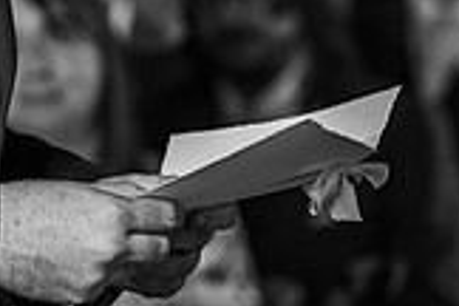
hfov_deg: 6.7
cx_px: -153
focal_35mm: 304
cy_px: -232
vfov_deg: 4.5
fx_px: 3876
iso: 900
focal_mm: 85
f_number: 2.5
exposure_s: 1/200
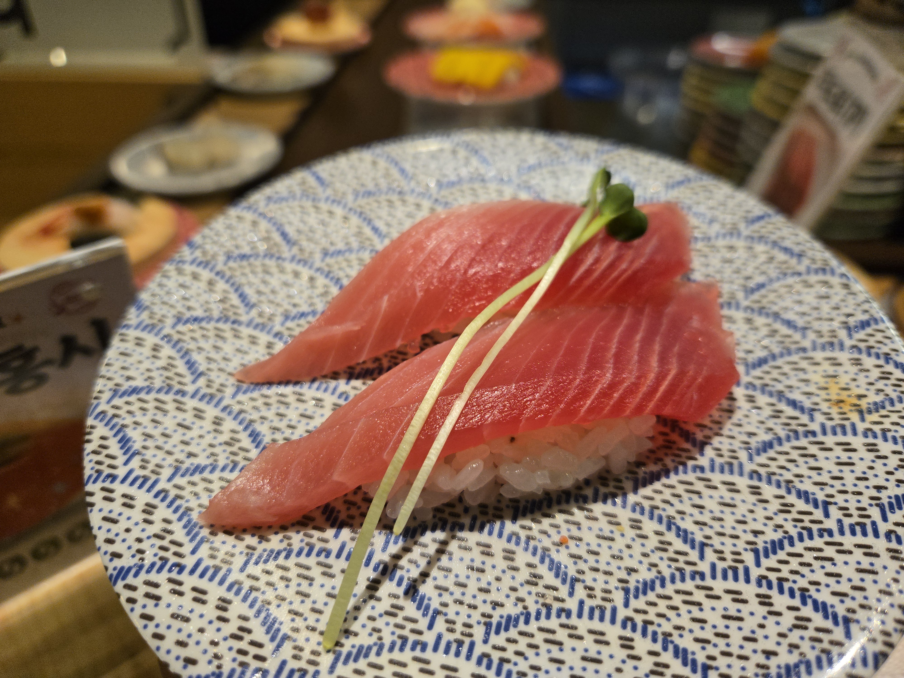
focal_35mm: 23
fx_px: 601
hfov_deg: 73.9
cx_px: 452
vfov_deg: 58.9
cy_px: 339
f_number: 1.8
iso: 80
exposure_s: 1/60
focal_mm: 5.4
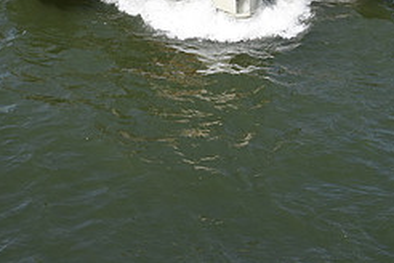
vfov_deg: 11.0
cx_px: 201
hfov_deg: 17.3
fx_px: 1291
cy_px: -176
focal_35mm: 118
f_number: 16
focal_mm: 50
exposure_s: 1/200
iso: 280
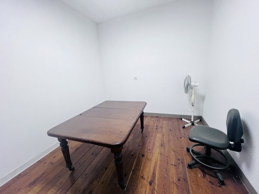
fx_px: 97
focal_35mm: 13
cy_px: 97
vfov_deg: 89.9
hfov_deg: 106.2
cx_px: 130
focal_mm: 1.57
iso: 160
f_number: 1.8
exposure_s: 1/100
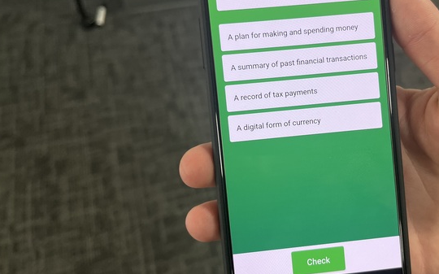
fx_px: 466
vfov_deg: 32.6
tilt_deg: -51.4
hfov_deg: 49.4
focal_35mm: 39
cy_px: 108
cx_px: 299
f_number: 1.6
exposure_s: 1/122
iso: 64
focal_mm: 5.1
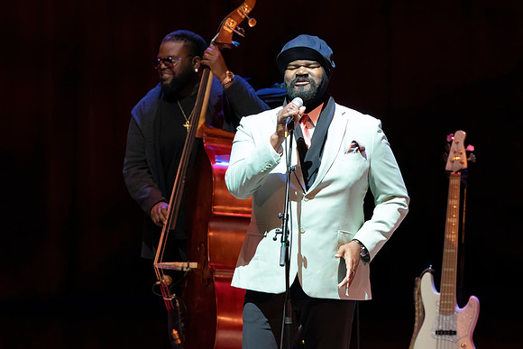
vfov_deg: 2.5
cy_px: 285
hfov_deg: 3.8
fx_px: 7900
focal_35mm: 544
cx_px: 223
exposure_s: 1/250
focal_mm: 330
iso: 6400
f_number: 7.1
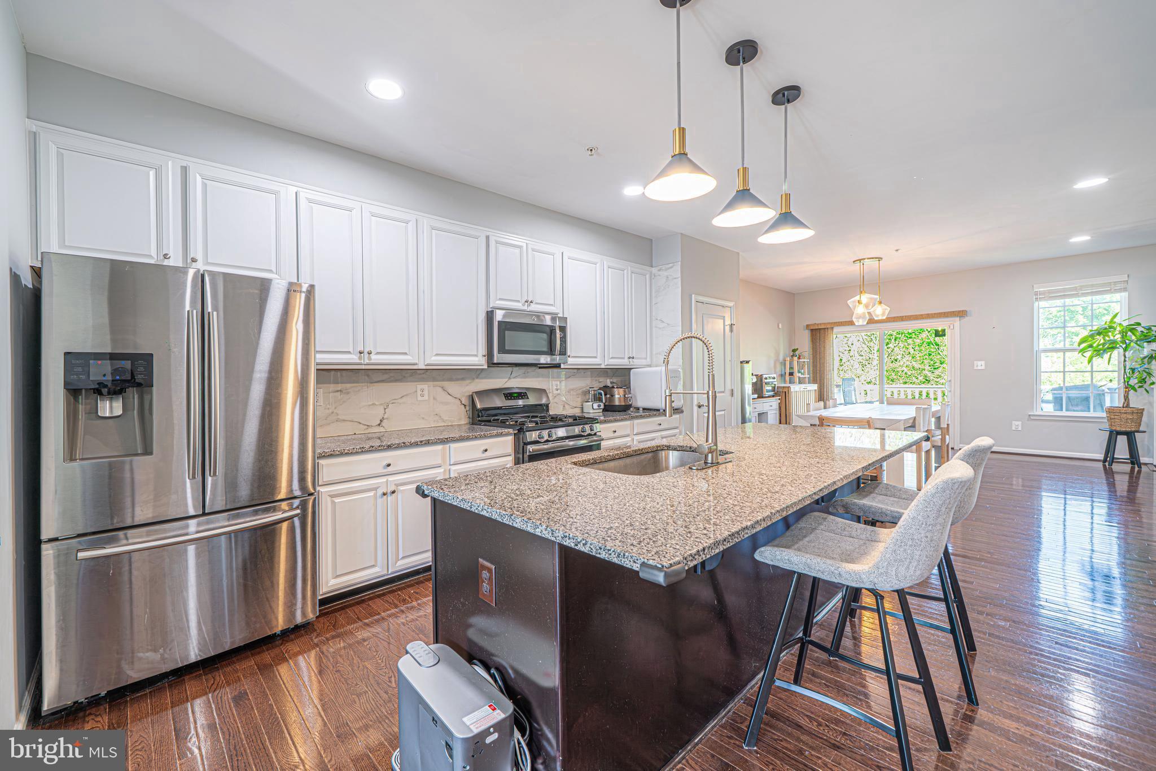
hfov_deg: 108.3
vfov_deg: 85.4
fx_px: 417
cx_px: 578
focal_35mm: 13
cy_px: 386
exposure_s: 1/5
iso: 125
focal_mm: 13
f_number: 7.1
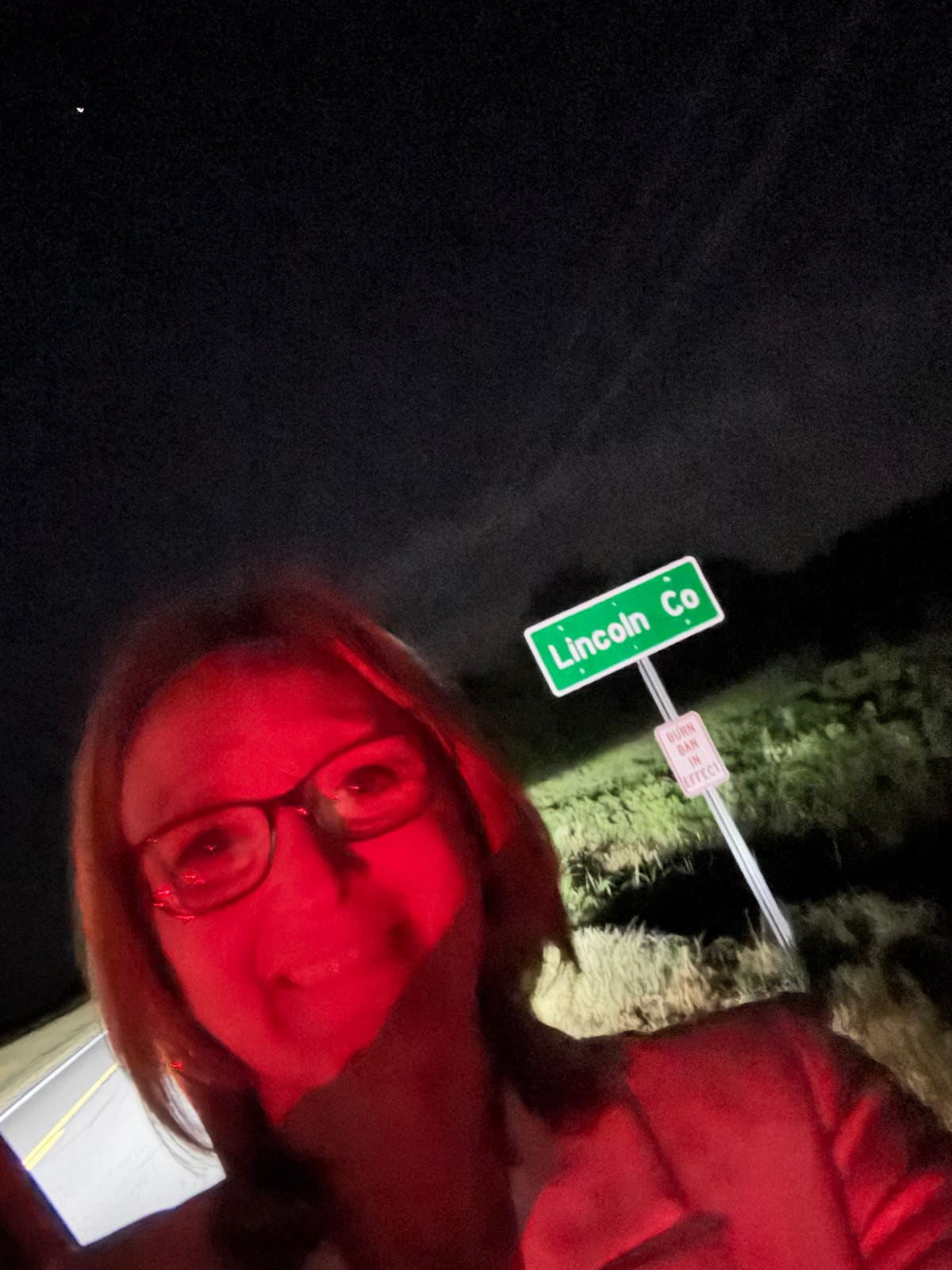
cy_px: 635
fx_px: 1100
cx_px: 476
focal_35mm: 30
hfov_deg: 46.8
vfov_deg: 60.0
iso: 8000
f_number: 1.9
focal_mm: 2.69
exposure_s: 1/4
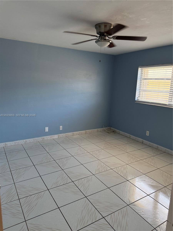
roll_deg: -1.9
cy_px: 116
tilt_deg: -11.7
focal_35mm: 24
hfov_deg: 56.8
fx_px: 160
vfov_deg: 71.6
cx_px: 86
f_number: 1.78
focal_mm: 6.76
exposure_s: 1/140
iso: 200
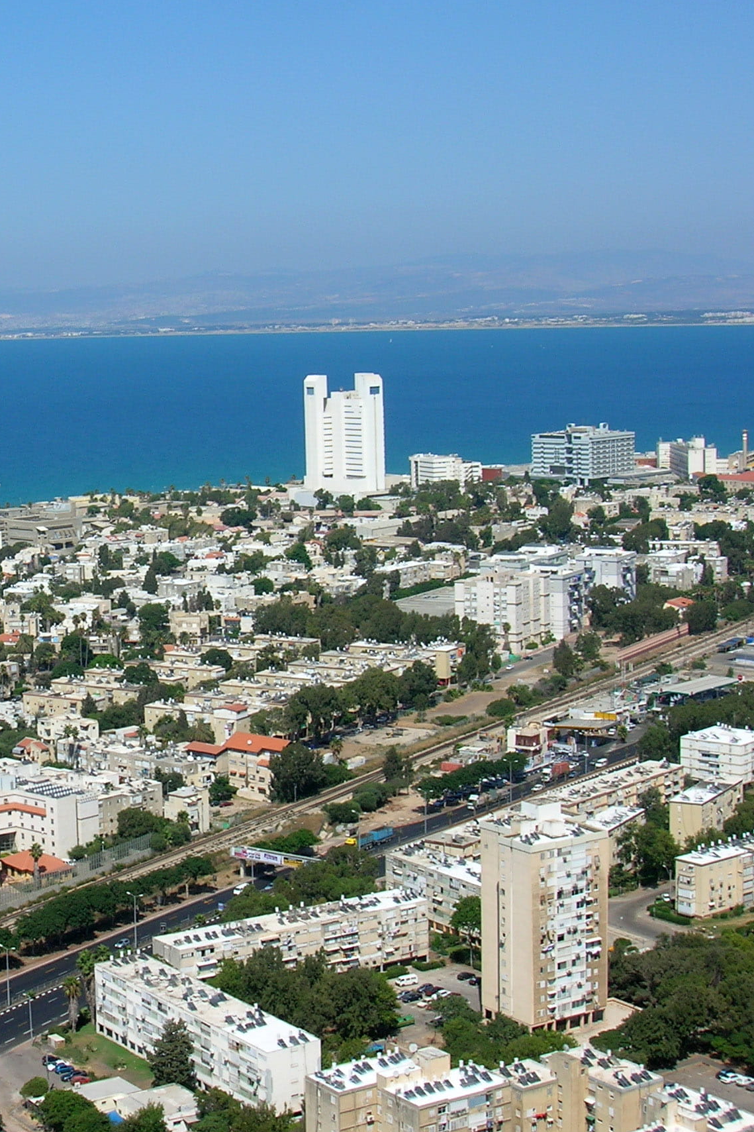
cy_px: 566
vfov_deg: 31.4
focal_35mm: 64
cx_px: 70
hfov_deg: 20.8
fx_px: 2011
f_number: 5.4
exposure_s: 1/410
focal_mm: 7.7
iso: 50
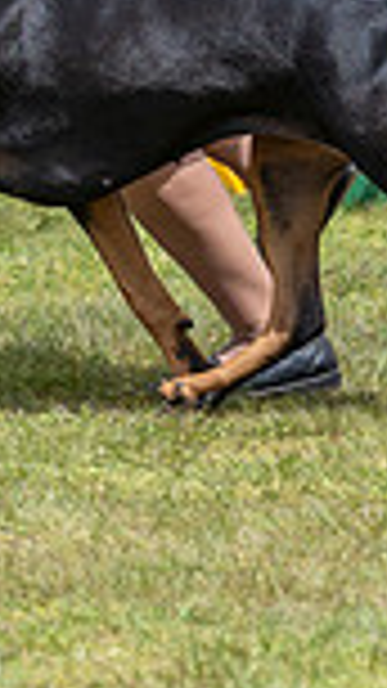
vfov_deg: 2.5
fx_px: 15953
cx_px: -364
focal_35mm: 874
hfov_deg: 1.4
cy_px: -305
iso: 100
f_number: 4.5
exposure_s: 1/800
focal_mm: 162
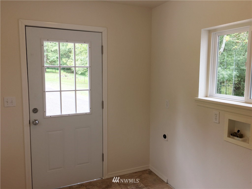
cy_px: 94
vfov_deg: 48.2
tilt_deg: -6.5
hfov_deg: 61.7
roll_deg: -1.2
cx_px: 126
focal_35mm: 29
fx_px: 211
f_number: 2.2
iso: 25
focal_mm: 4.15
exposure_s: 1/40
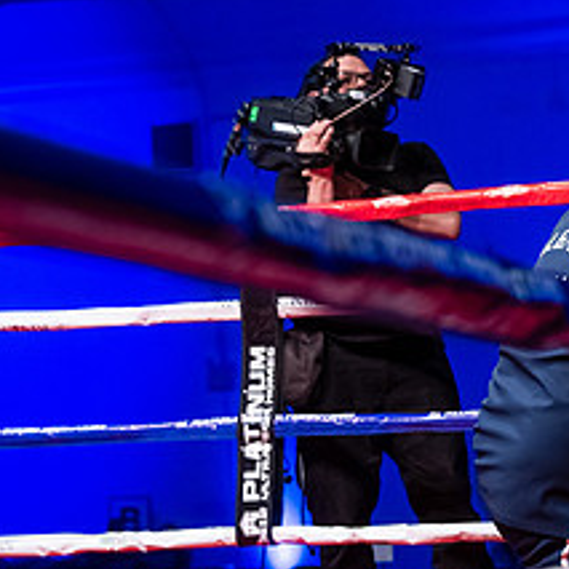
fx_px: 1841
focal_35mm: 99
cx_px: 751
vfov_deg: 17.6
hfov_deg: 16.5
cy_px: 314
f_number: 2.8
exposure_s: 1/800
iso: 3200
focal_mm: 40
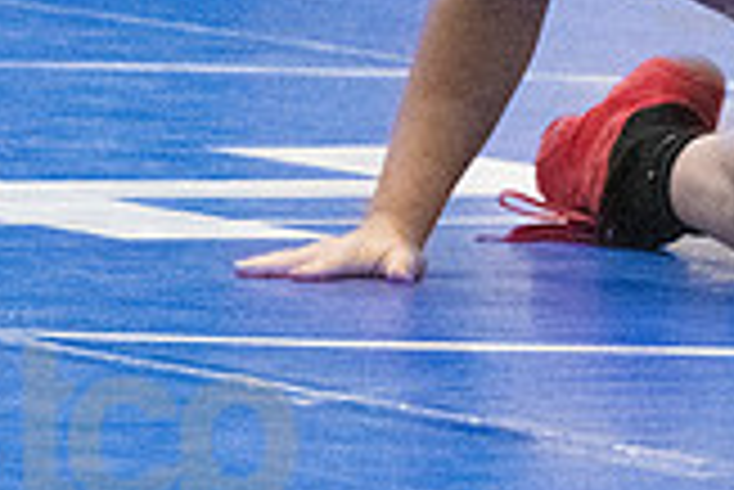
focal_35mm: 878
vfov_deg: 1.6
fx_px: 17917
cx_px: 797
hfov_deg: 2.3
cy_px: -126
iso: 10000
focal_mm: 165
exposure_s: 1/1600
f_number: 4.5
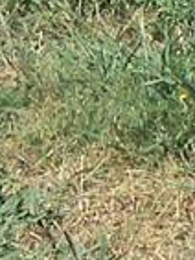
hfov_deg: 4.1
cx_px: 338
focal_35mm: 362
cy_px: -752
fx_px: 2715
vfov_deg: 5.0
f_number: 8.8
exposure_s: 1/160
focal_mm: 5.7
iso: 80
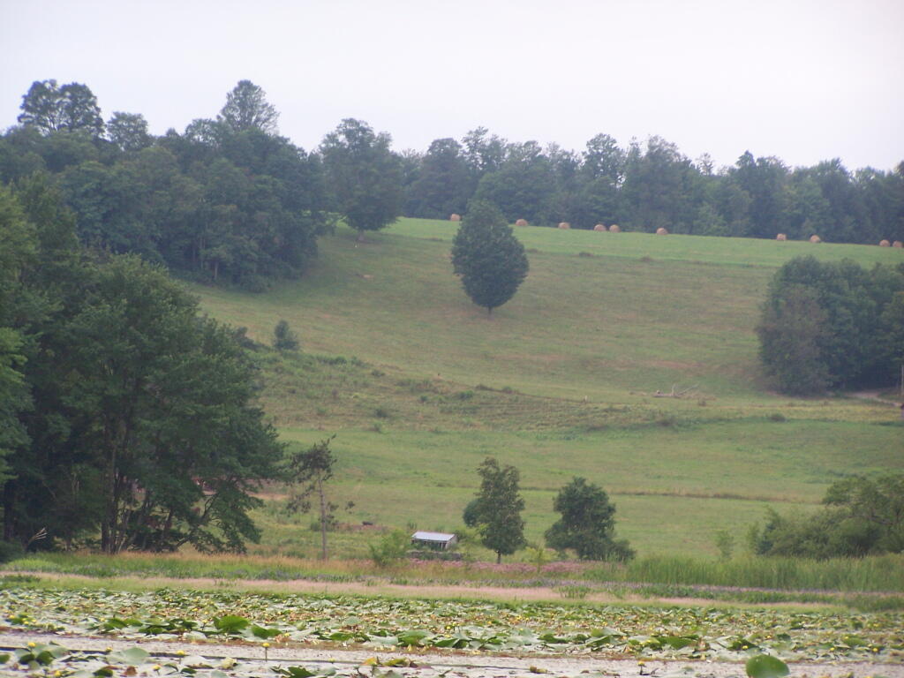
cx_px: 452
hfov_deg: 10.5
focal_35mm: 189
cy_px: 339
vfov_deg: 7.9
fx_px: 4936
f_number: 3.2
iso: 140
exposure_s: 1/80
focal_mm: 31.3
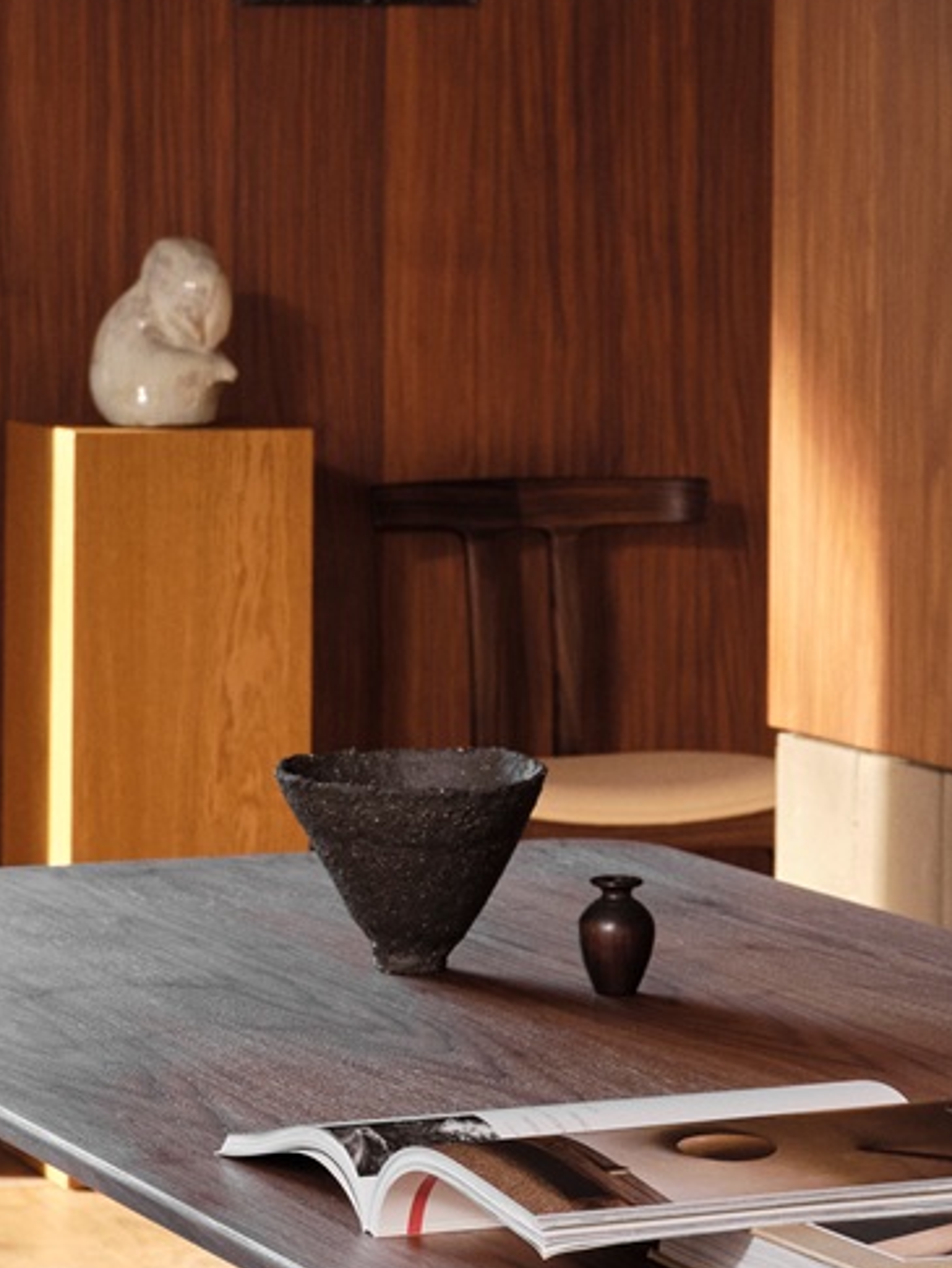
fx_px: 5422
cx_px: 704
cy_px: 85
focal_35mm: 148
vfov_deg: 13.2
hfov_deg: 10.0
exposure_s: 1/20
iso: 640
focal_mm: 56.5
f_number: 10
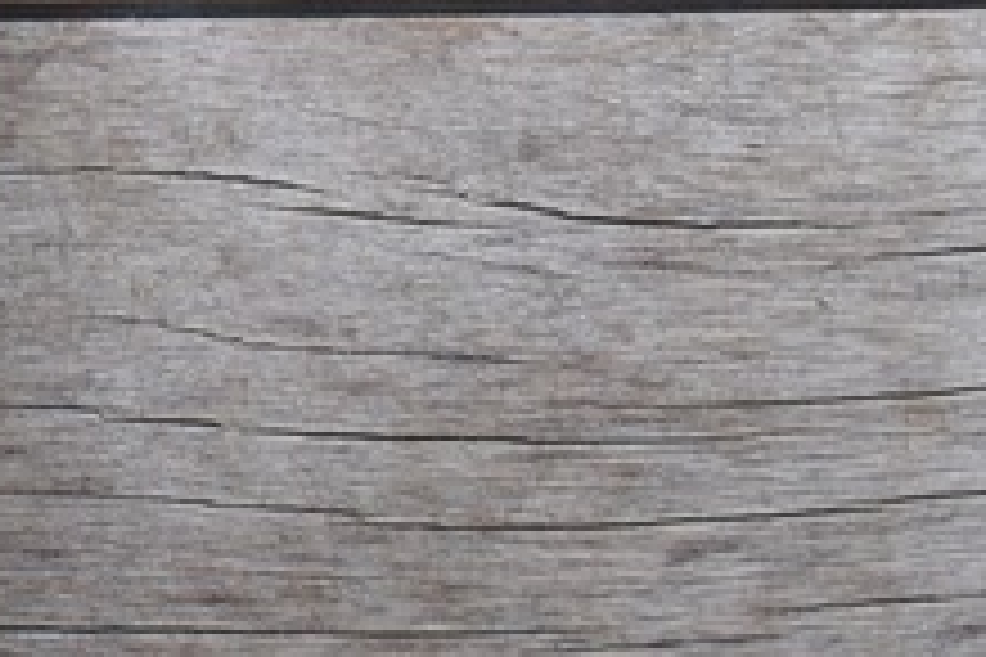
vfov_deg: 9.9
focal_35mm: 137
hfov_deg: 13.3
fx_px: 3752
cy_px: -20
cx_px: -833
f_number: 8
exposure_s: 1/250
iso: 200
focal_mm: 20
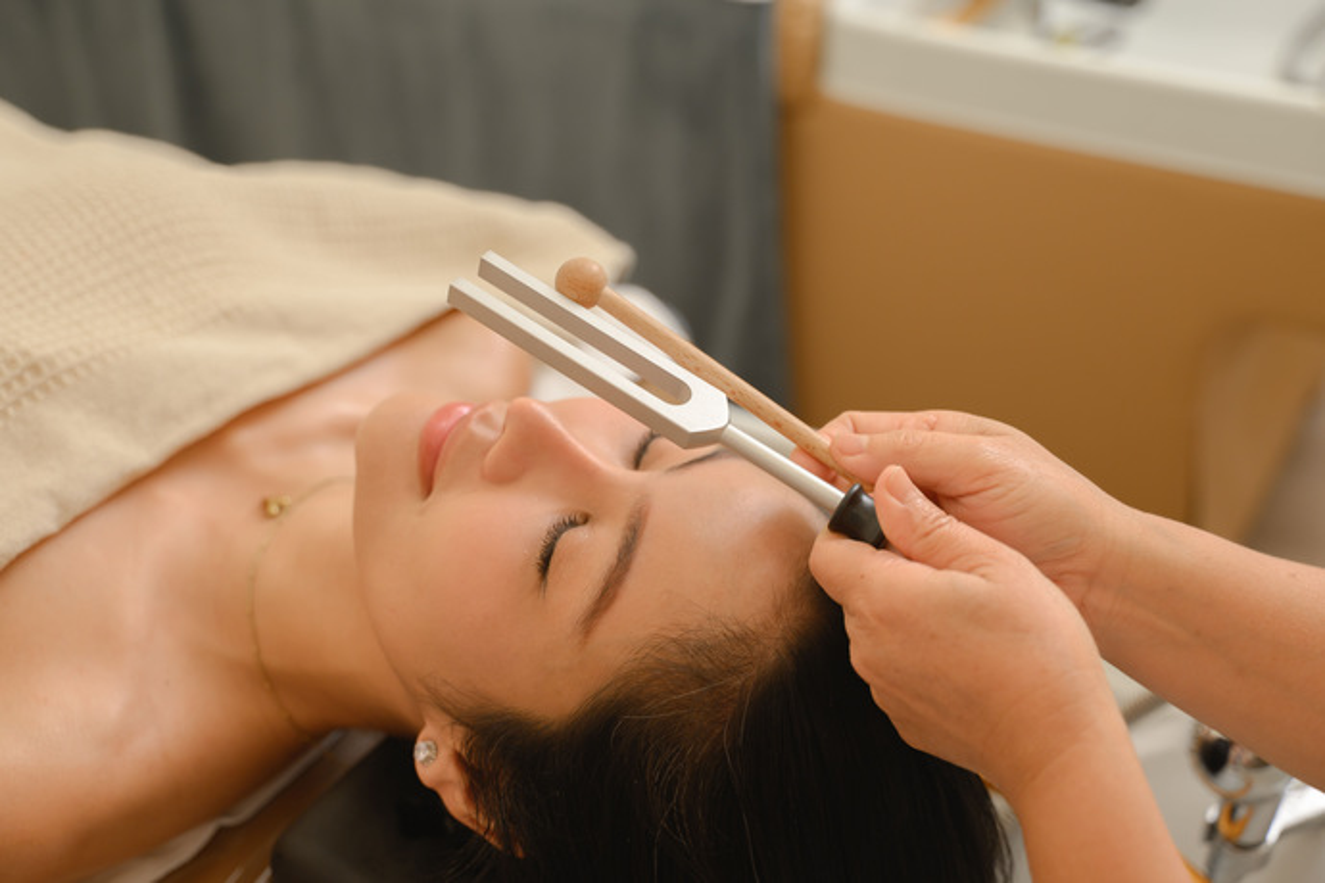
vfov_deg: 27.5
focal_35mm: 49
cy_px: 442
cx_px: 662
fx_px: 1803
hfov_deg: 40.3
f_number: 2.8
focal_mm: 49
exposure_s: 1/100
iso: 250
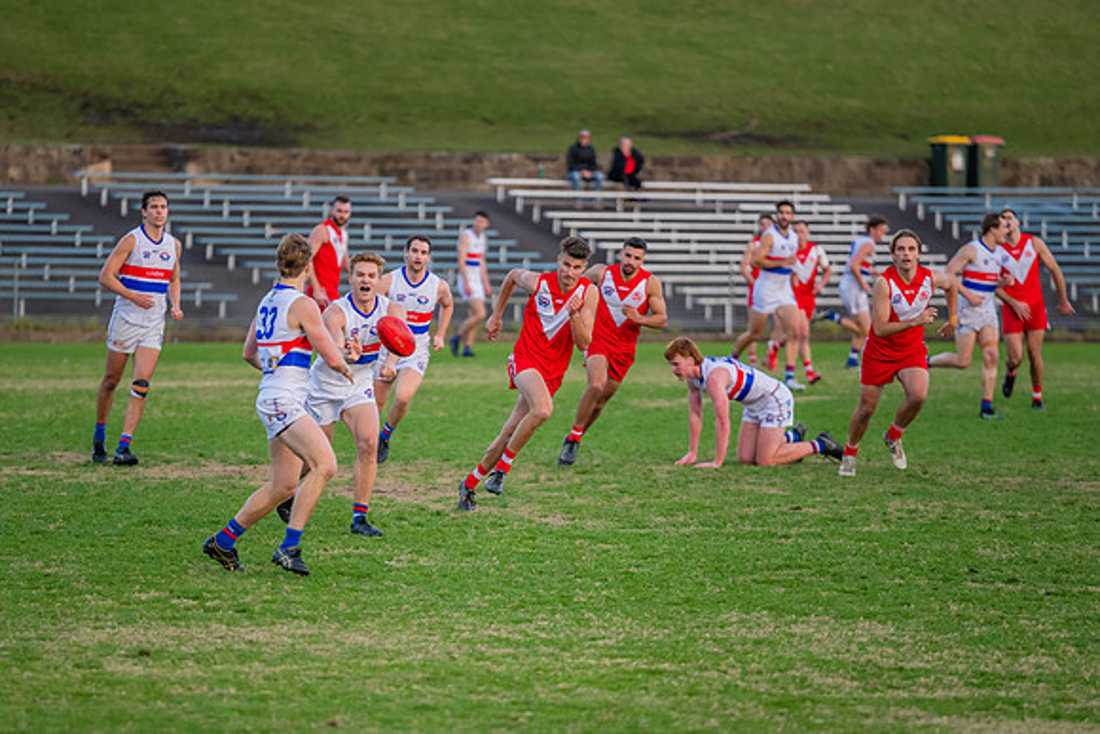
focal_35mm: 262
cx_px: 475
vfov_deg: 5.2
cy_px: 458
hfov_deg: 7.9
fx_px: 8011
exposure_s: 1/1600
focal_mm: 200
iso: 1400
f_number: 2.8
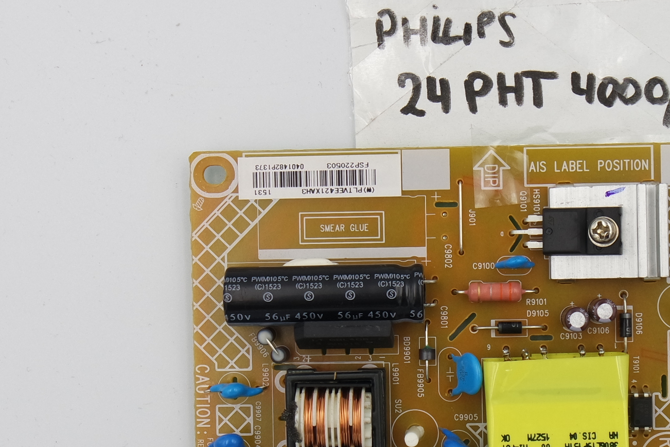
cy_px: 307
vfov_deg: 17.0
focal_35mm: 80
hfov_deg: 25.2
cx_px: 439
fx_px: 1489
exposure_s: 1/100
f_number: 5.6
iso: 160
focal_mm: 13
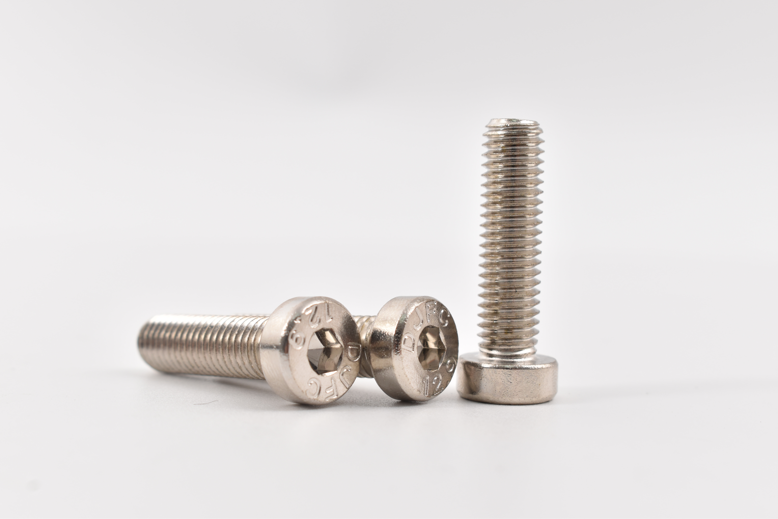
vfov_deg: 19.7
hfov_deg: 29.2
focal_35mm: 69
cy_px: 260
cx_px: 389
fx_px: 1491
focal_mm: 46
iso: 200
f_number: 9
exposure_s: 1/80
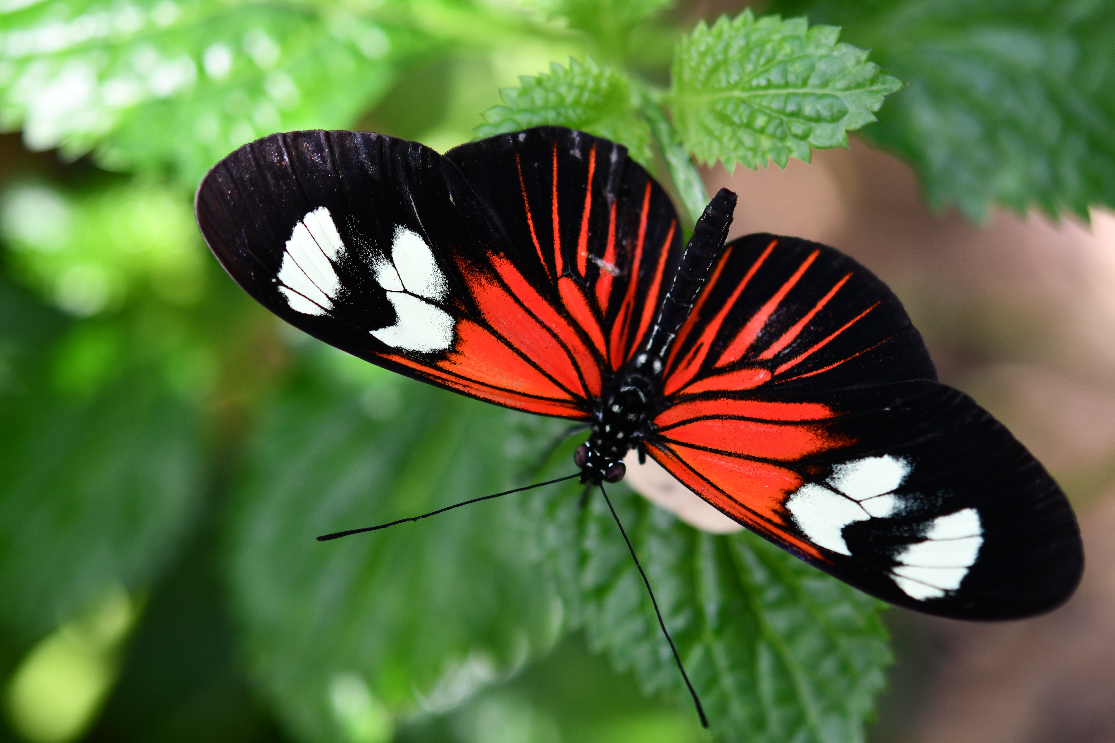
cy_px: 372
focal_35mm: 90
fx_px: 2787
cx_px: 558
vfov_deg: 15.2
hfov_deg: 22.6
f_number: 3
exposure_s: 1/500
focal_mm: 60
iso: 400
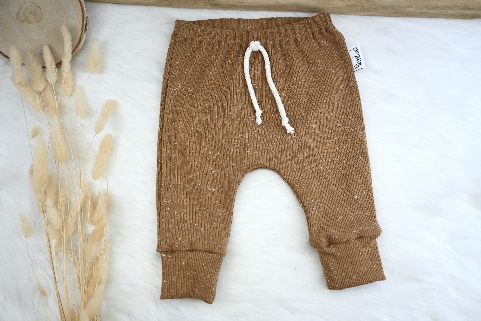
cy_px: 160
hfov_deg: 59.5
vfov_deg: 41.7
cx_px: 240
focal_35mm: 32
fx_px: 421
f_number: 4
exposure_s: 1/40
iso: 640
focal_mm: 21
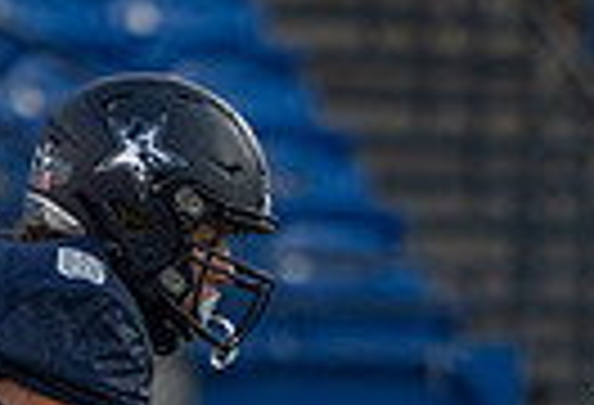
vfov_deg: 0.6
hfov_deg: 0.9
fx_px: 35855
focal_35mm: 2158
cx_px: 755
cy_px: 730
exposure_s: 1/1250
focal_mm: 400
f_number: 5.6
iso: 1600
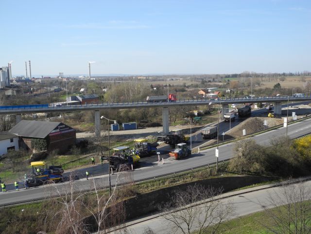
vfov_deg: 37.7
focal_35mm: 38
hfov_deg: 49.0
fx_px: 341
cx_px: 156
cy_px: 117
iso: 100
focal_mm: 8.1
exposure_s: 1/988
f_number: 3.2
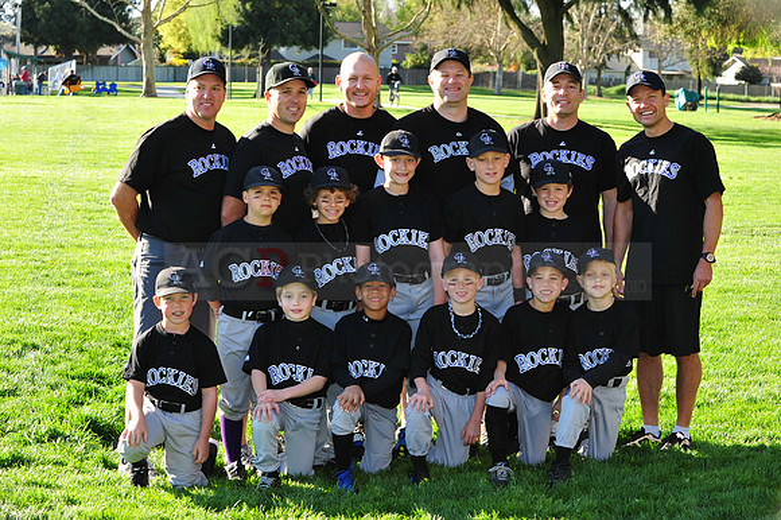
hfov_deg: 25.4
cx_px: 390
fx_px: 1734
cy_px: 260
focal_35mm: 80
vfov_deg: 17.0
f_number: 8
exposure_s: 1/100
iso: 200
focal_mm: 80
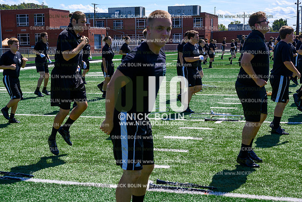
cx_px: 151
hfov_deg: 36.9
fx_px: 453
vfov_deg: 25.1
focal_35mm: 54
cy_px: 101
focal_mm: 54
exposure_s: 1/500
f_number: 8
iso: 160
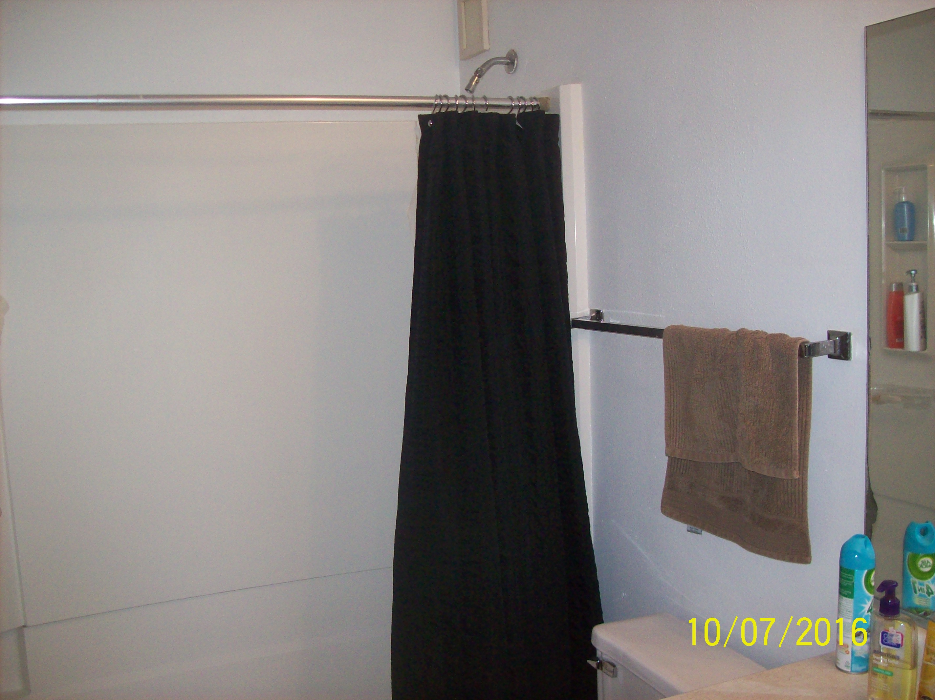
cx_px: 468
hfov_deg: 51.4
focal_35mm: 36
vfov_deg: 39.6
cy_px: 350
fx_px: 972
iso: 200
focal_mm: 6
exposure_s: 1/64
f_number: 2.7
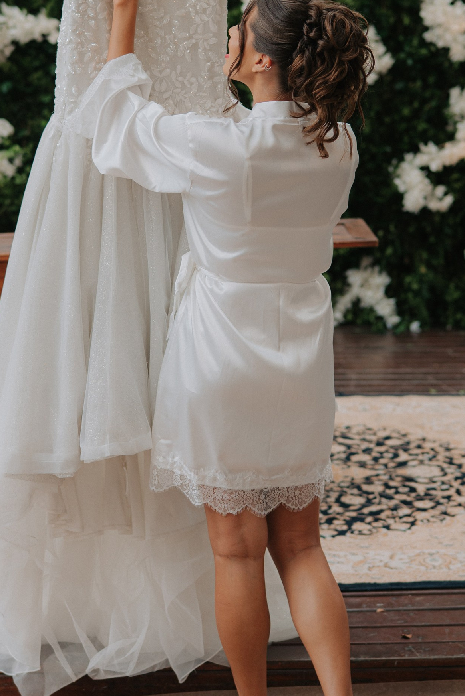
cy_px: 206
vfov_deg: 26.1
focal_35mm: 77
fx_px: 1491
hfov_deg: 17.7
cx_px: 226
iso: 160
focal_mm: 35
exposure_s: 1/400
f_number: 1.8
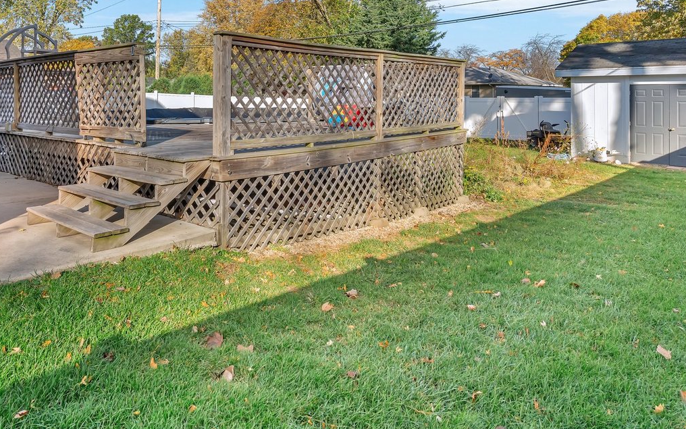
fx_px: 486
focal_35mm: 26
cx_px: 279
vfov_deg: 44.8
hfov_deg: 69.8
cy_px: 74
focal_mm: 16
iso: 640
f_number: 9
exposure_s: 1/320
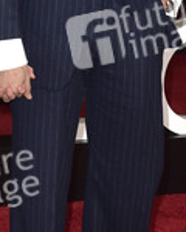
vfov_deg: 14.9
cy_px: -45
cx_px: 5
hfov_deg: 12.2
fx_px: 860
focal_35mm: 125
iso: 1000
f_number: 6.3
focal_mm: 50
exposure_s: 1/250
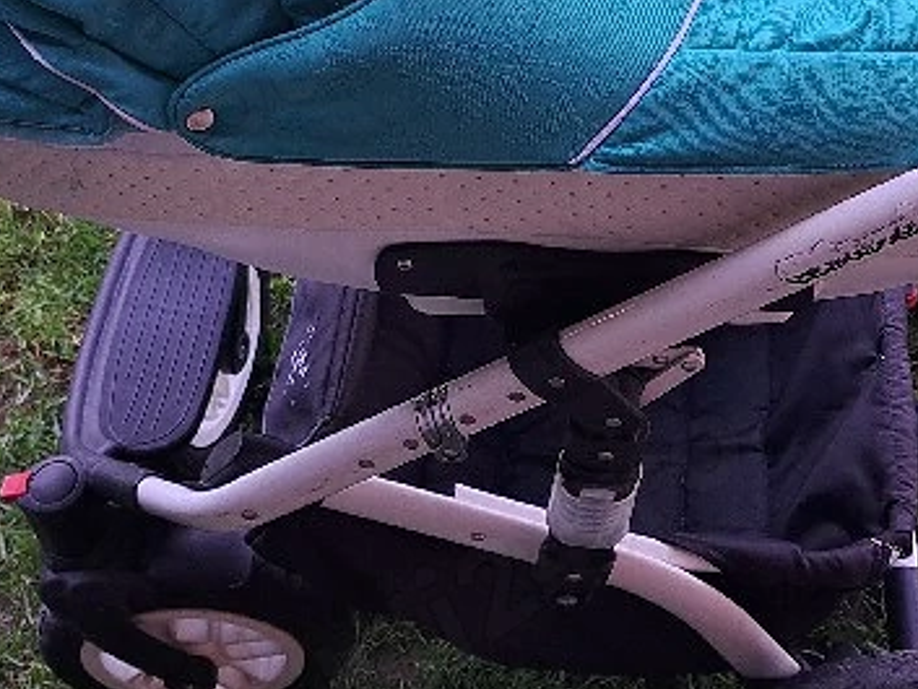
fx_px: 1804
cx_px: 635
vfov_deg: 20.8
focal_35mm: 68
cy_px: -36
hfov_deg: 28.3
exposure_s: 1/100
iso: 50
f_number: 1.8
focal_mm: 5.23
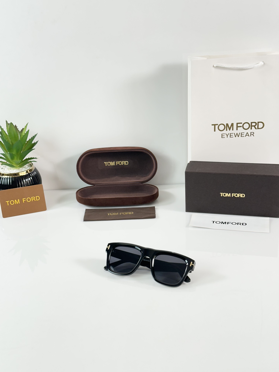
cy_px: 186
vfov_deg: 39.7
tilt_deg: -24.8
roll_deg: +2.6
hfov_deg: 30.3
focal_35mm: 48
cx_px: 140
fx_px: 516
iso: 64
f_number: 1.78
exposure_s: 1/100
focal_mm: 6.86
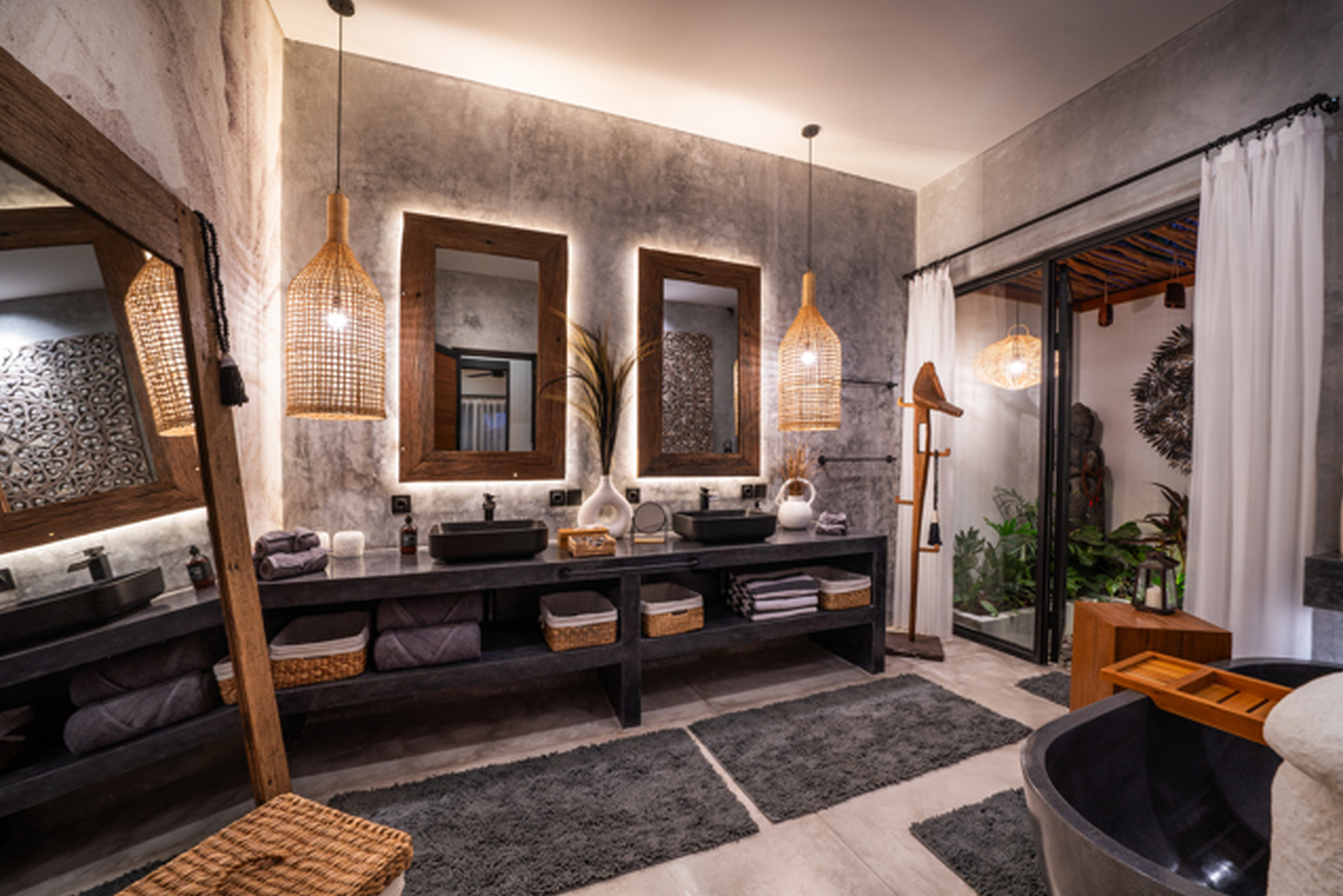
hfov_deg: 108.3
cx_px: 683
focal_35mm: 13
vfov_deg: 85.4
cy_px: 457
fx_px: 485
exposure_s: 1
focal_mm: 12
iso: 100
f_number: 8
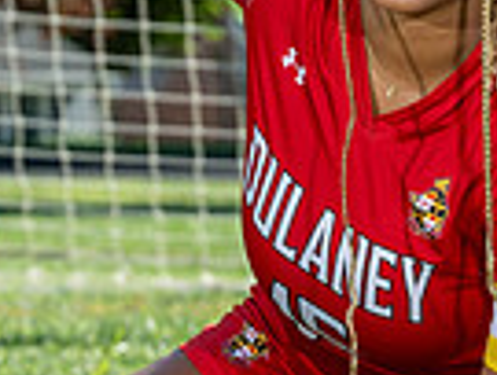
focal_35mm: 527
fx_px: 7587
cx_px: 487
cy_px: 112
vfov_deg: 2.8
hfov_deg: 3.7
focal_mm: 70
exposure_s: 1/320
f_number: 5
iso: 100
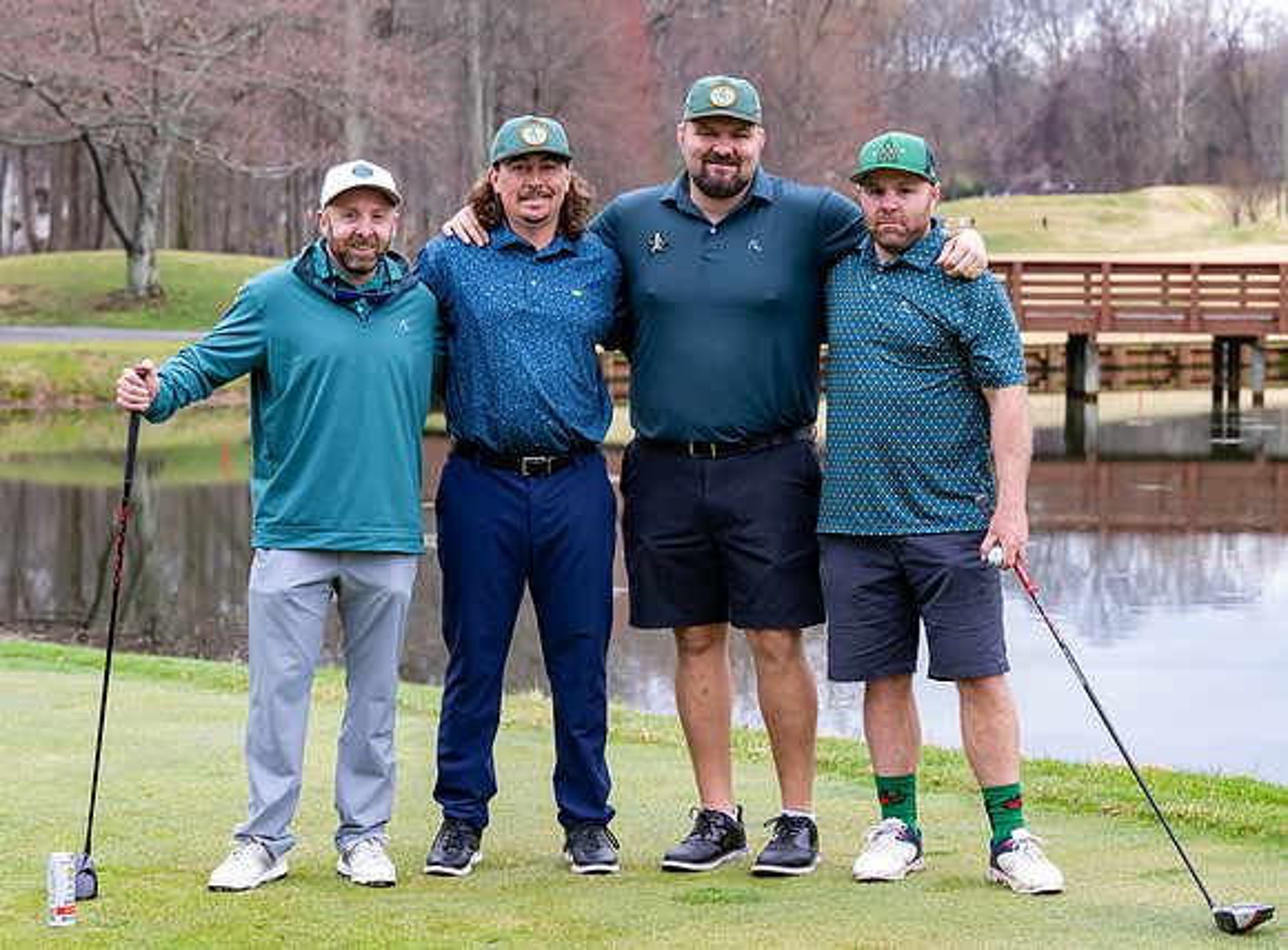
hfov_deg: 20.0
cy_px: 444
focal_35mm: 98
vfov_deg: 14.9
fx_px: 3643
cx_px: 673
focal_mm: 79
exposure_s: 1/320
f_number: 5.6
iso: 800
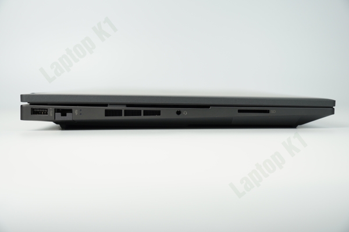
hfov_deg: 46.4
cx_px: 174
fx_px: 407
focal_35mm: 42
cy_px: 116
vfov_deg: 31.9
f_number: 2.8
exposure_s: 1/160
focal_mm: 28
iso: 100
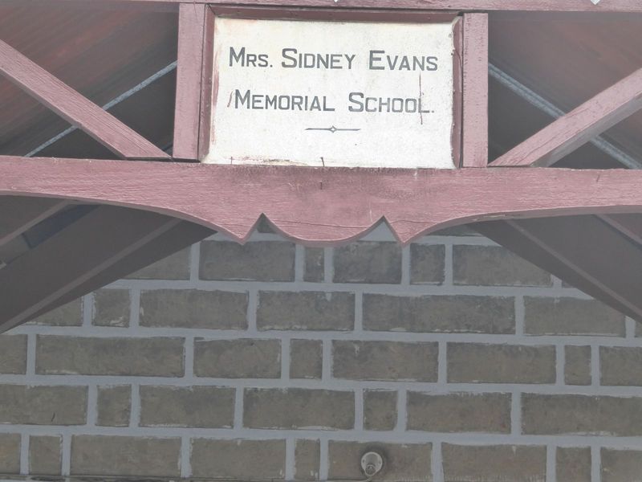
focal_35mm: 238
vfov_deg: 6.2
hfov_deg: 8.3
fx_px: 4414
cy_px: 241
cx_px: 321
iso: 400
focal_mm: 38.4
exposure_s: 1/80
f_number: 5.6
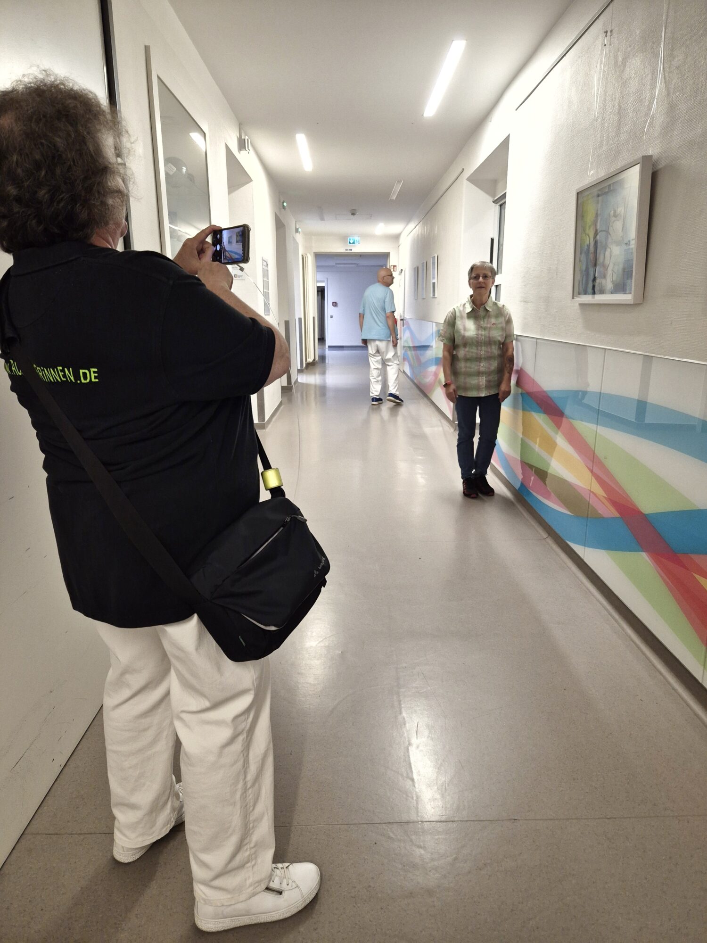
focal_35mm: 23
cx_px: 354
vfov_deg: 73.9
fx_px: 626
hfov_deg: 58.9
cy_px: 472
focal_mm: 5.4
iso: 400
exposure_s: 1/100
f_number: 1.8
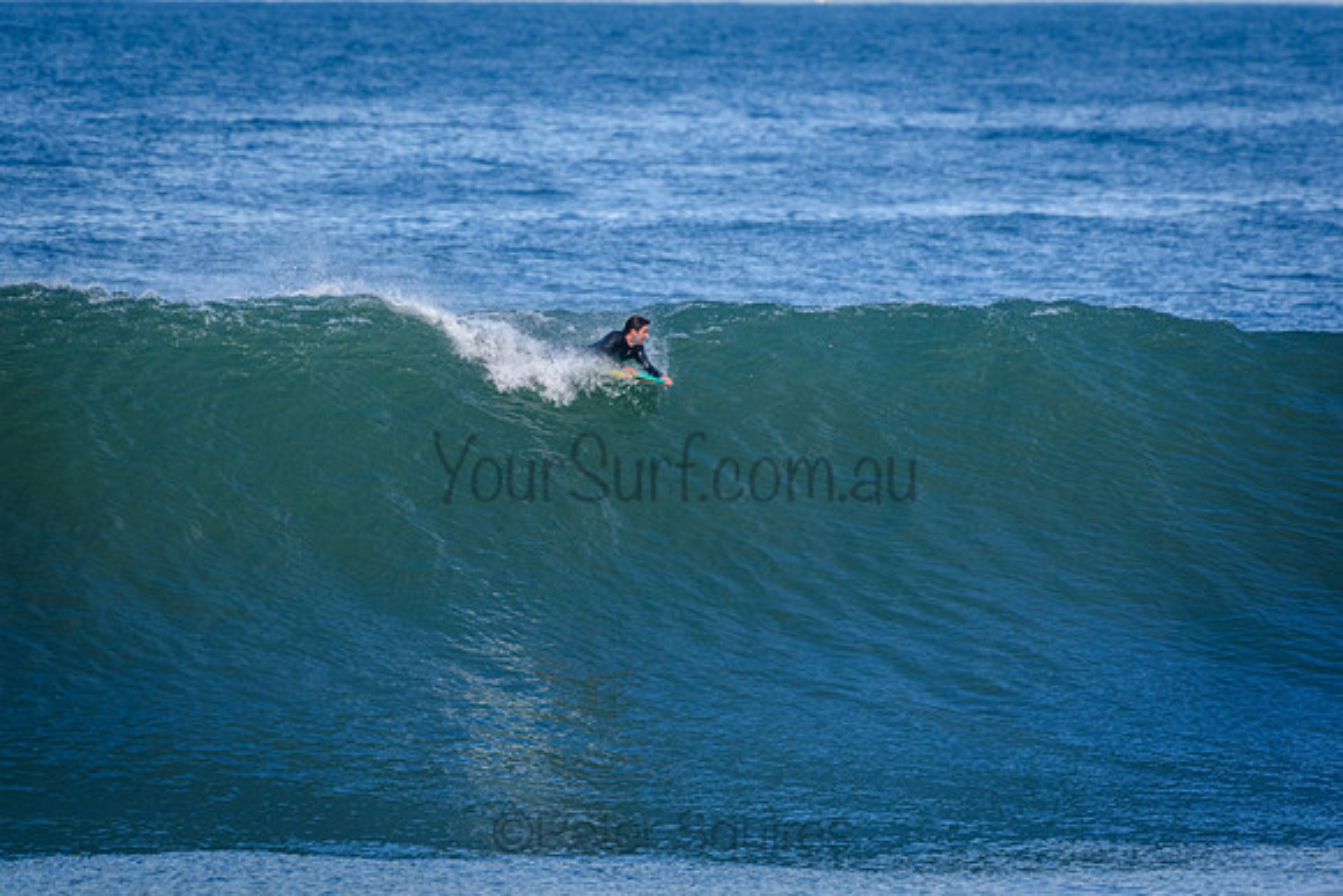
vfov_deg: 2.2
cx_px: 672
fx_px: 22947
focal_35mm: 615
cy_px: 448
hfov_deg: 3.4
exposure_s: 1/2000
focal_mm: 410
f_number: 5.6
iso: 560
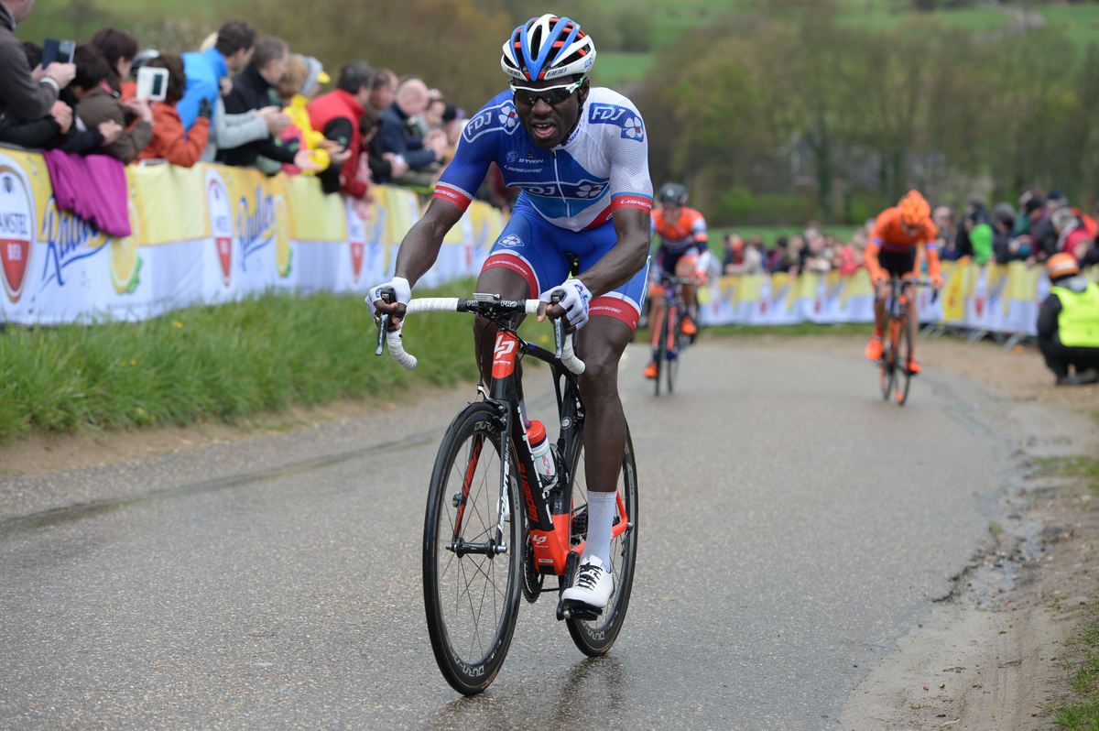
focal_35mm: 125
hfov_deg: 16.4
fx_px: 3813
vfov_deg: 10.9
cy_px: 366
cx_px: 550
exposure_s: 1/640
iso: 400
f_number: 5
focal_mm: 125
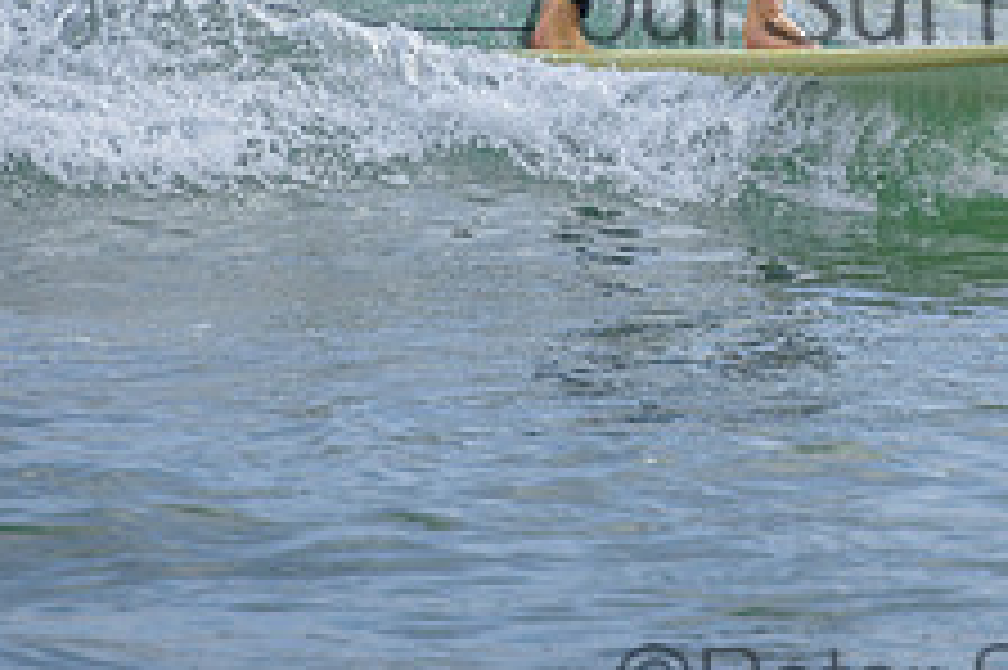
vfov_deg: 1.1
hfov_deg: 1.6
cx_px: 802
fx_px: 35561
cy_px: -115
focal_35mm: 1271
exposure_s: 1/1600
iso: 180
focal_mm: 400
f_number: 5.6
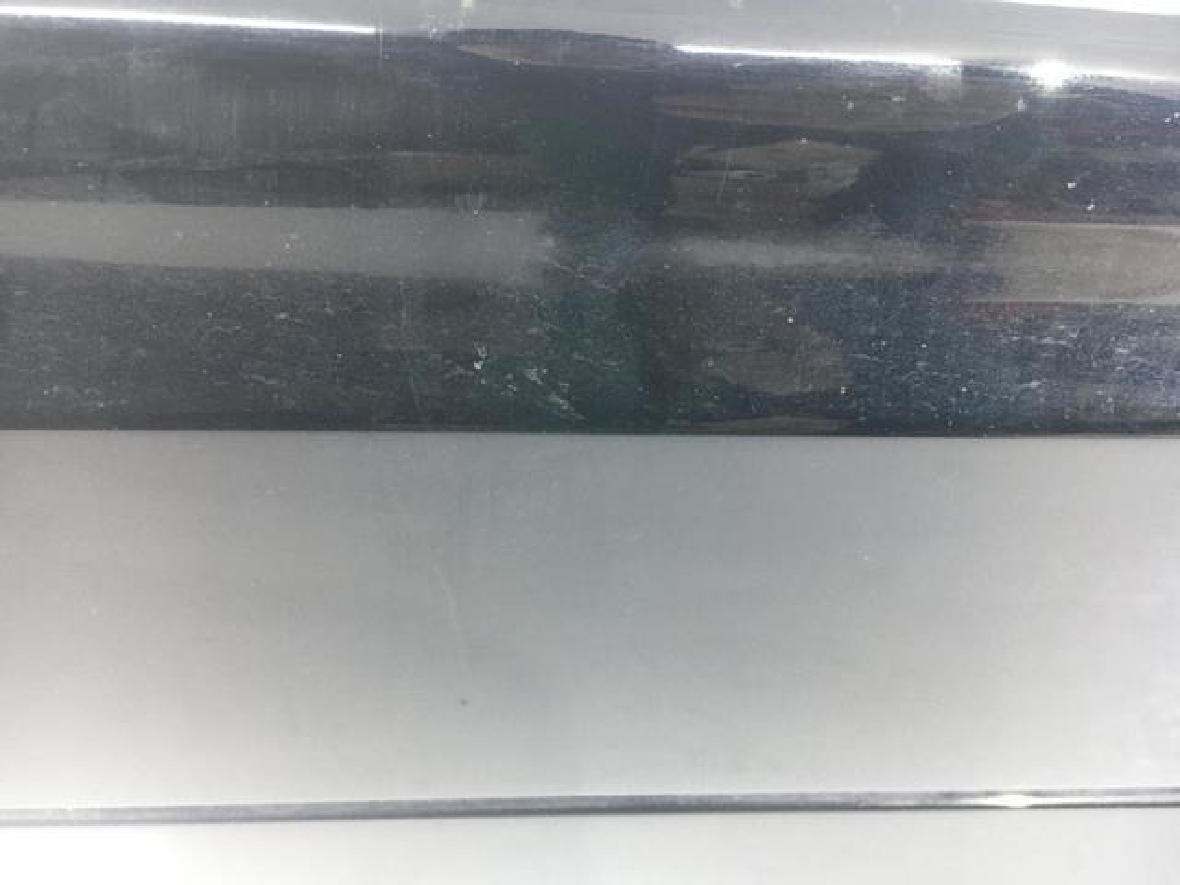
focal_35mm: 29
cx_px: 590
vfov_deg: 48.2
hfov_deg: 61.7
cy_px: 442
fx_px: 989
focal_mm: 4.15
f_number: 2.2
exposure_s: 1/33
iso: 160
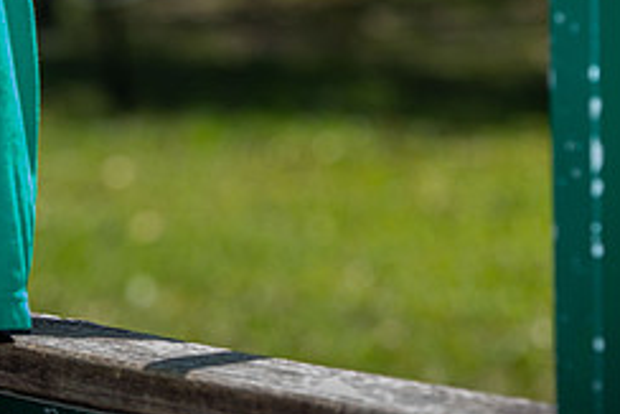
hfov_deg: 7.9
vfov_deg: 5.3
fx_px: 4497
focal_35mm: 261
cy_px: -56
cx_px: 358
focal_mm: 110
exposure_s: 1/250
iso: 50
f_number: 3.5
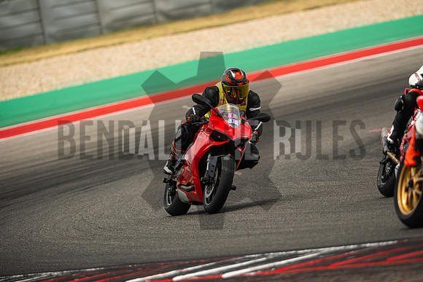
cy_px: 141
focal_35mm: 420
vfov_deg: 3.3
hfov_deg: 4.9
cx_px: 212
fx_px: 4936
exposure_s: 1/2000
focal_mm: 280
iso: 320
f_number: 2.8
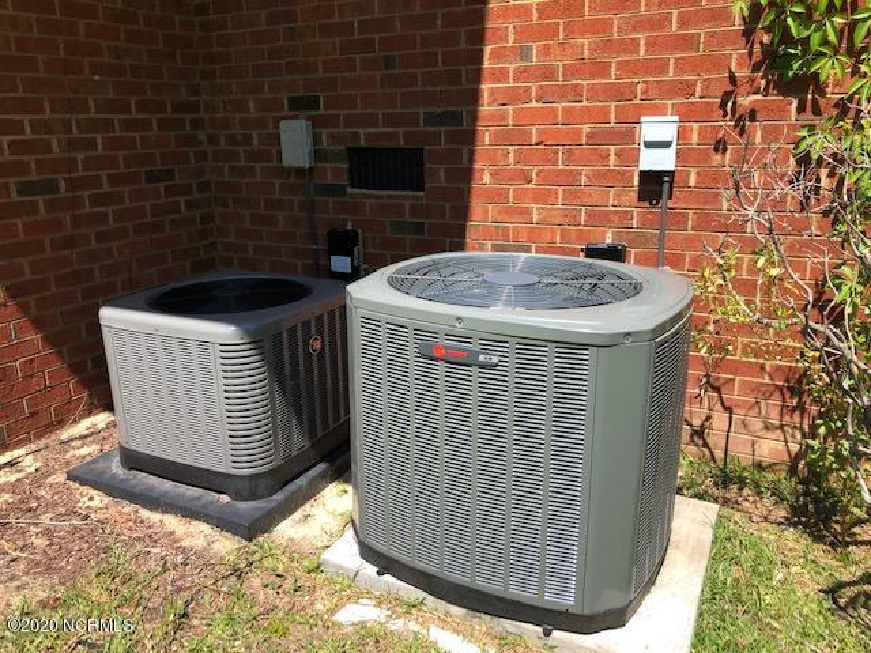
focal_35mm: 28
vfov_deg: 49.7
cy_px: 326
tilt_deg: -16.6
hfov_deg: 63.4
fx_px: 705
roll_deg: +2.0
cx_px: 436
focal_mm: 3.99
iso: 20
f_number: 1.8
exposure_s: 1/899
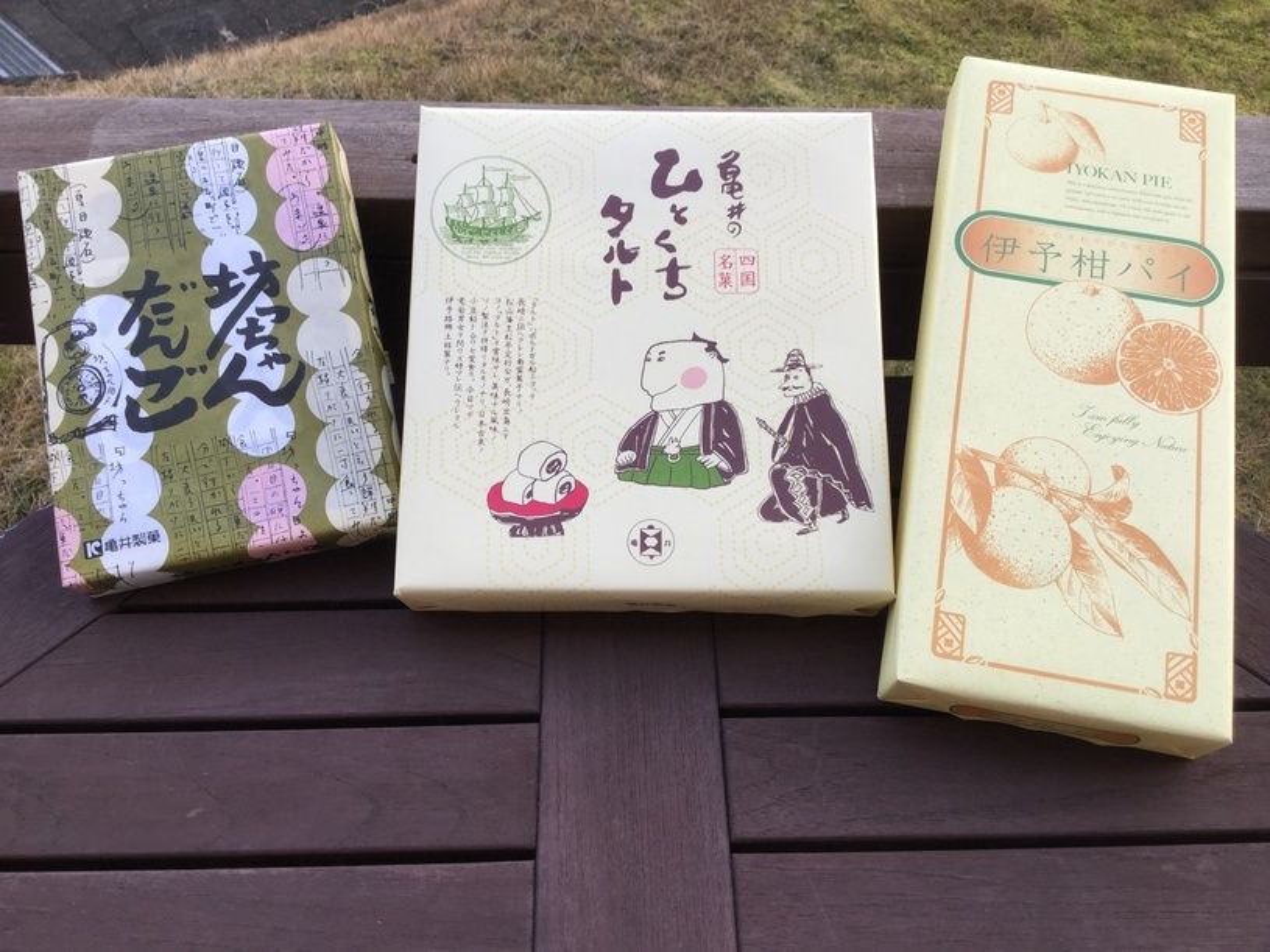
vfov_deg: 45.4
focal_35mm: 31
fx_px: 1137
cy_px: 476
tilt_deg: -53.1
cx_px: 635
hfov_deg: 58.4
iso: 32
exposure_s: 1/120
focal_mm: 3.3
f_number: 2.4
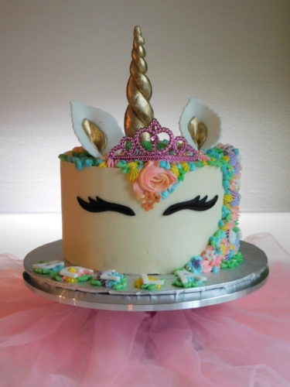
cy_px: 194
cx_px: 145
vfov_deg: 29.4
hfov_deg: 22.3
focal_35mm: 66
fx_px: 737
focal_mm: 11.7
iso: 400
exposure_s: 1/15
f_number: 4.2
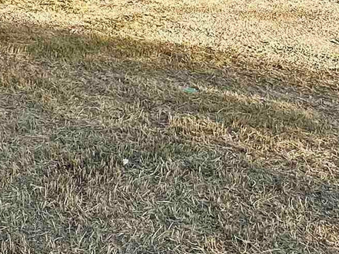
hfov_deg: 28.7
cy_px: -200
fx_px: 637
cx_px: 35
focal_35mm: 65
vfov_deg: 18.1
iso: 40
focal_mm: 2.22
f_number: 2.2
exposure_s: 1/895
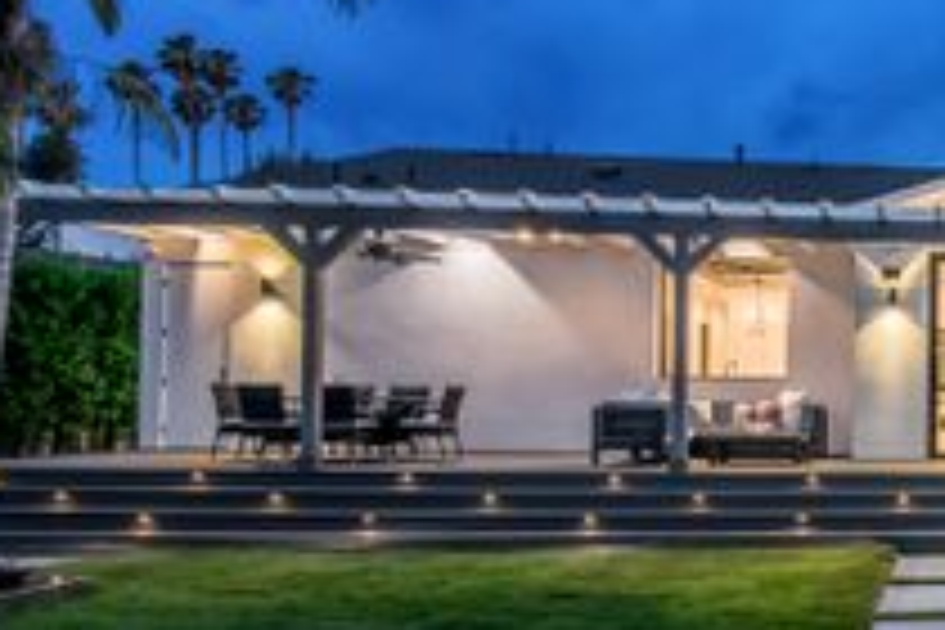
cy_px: 407
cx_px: 1089
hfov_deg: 38.8
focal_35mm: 39
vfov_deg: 34.0
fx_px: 1024
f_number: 8
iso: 320
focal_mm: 16
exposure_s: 1/6
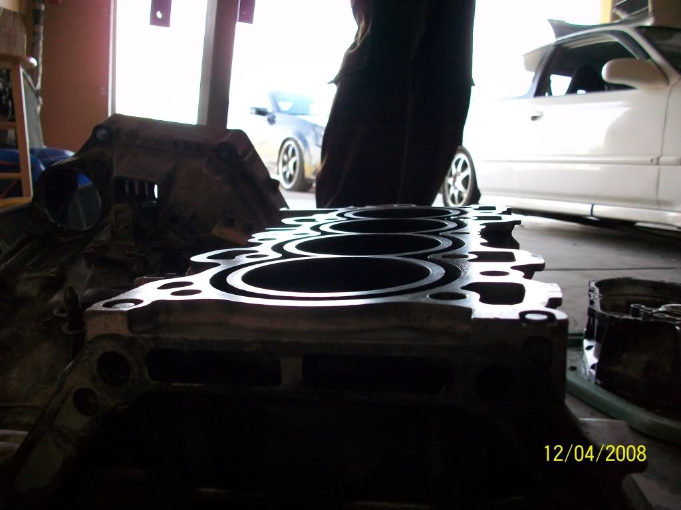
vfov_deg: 44.2
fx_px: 630
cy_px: 255
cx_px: 340
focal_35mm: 32
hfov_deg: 56.8
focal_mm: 5.7
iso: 172
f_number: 2.8
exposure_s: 1/125
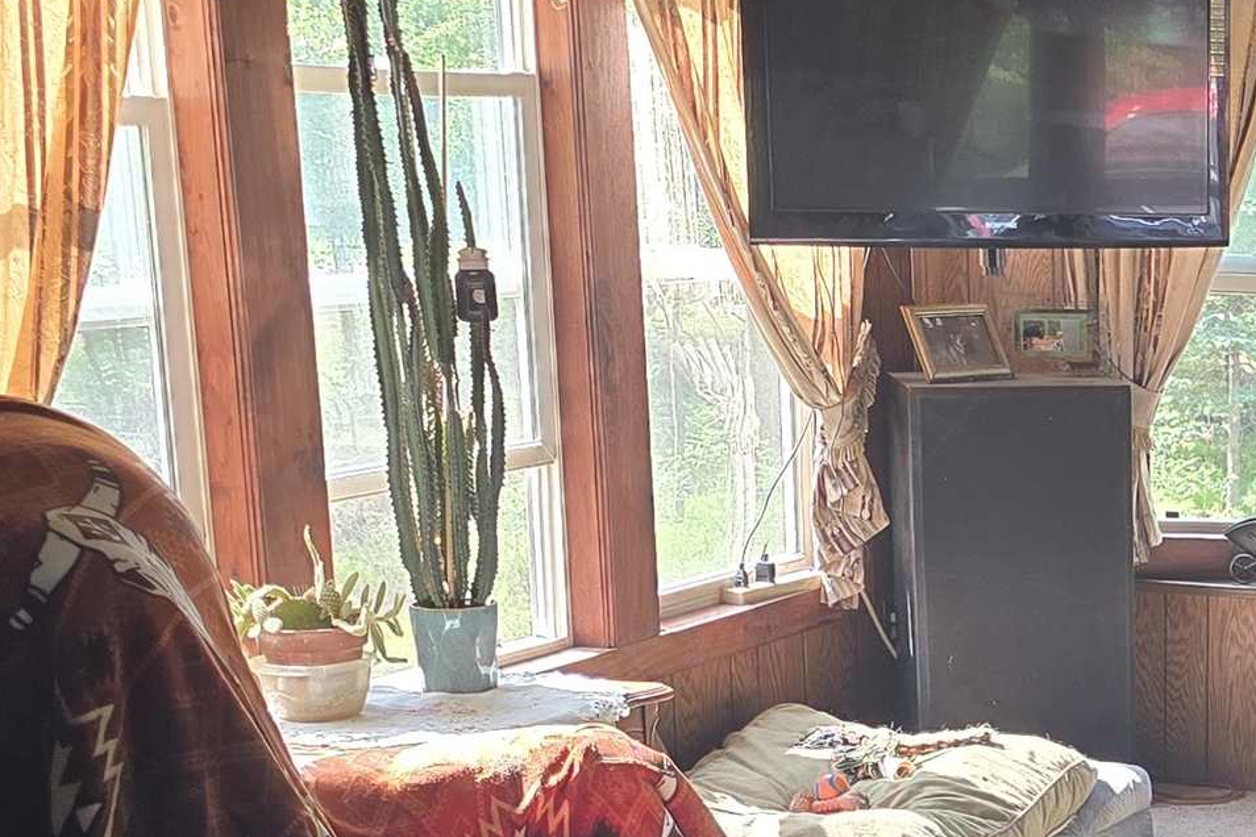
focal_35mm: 77
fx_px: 2686
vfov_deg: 17.4
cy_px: 804
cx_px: 1400
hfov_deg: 24.5
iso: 160
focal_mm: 6.3
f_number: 1.7
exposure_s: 1/180
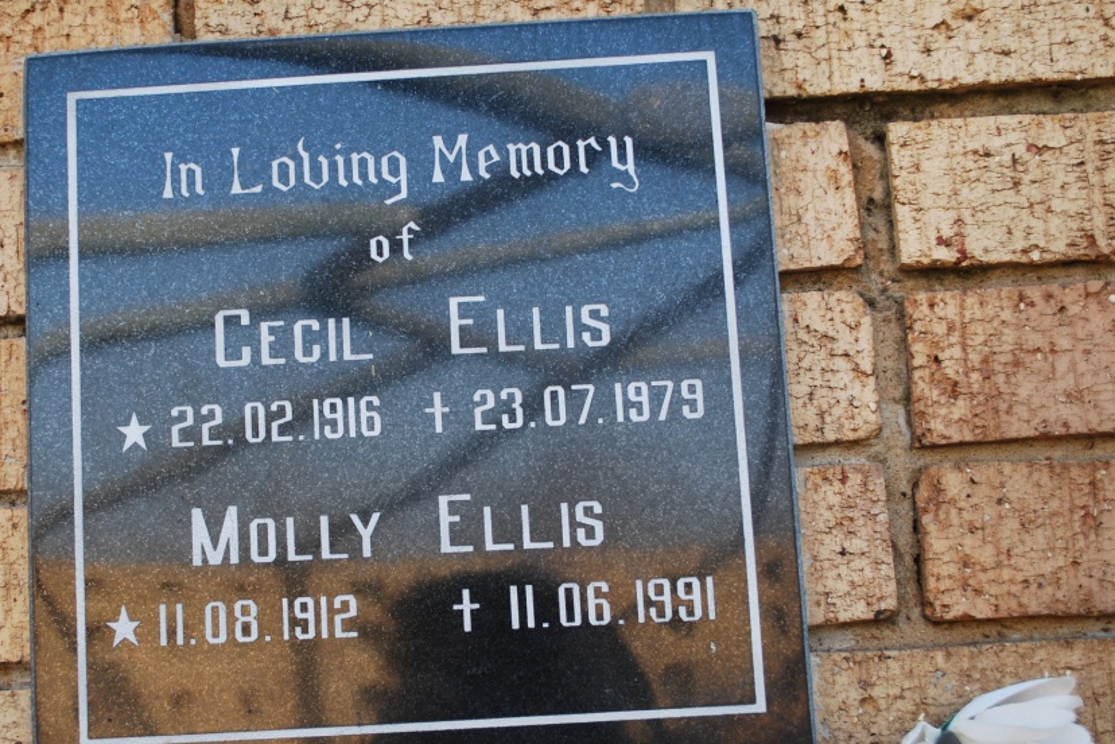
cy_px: 398
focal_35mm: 52
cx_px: 454
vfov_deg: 26.0
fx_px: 1610
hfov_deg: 38.1
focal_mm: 28
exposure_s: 1/125
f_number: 5.6
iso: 200
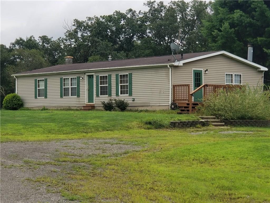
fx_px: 406
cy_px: 102
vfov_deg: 28.0
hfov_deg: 36.8
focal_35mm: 52
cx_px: 135
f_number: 2.4
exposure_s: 1/502
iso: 25
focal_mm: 6
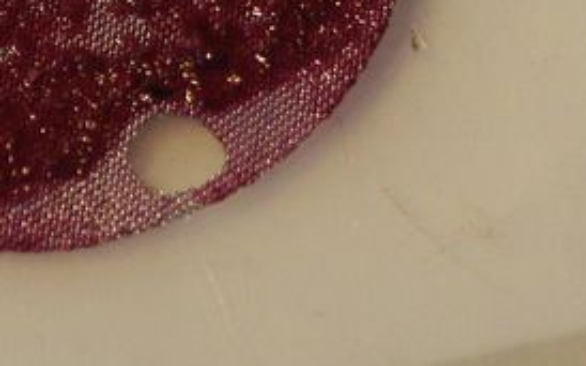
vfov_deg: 1.9
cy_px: -121
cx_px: 244
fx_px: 11111
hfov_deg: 3.0
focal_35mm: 696
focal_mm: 50.69
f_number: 3.5
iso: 200
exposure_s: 1/30
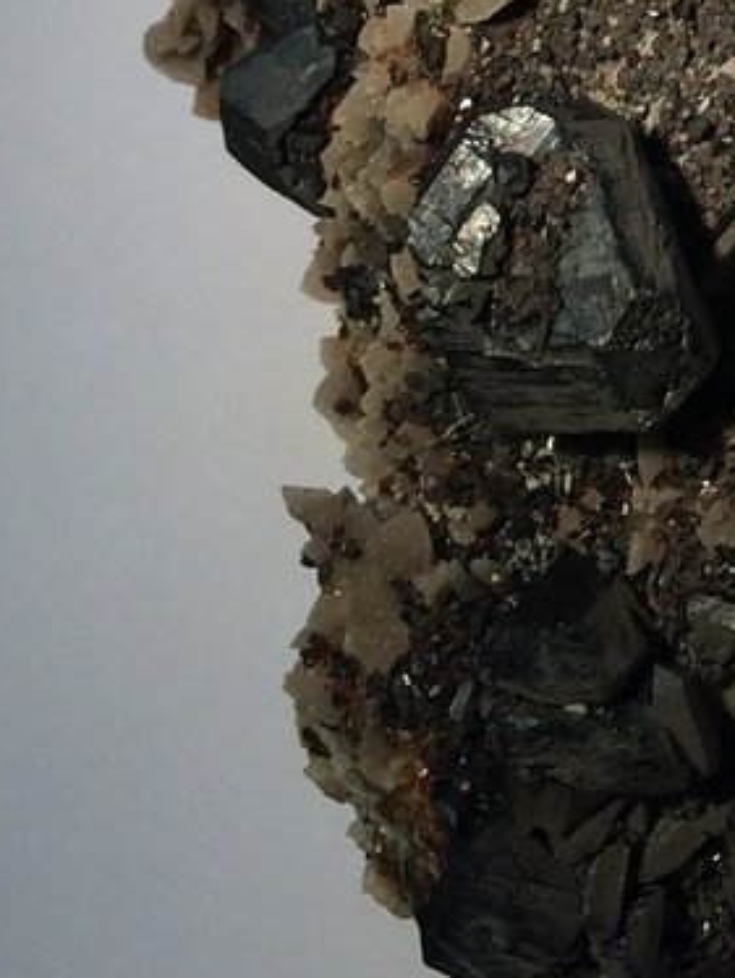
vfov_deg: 14.0
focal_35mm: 124
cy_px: -800
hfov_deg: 11.1
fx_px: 3507
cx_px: 1371
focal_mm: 4.15
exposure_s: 1/128
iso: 32
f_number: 2.2
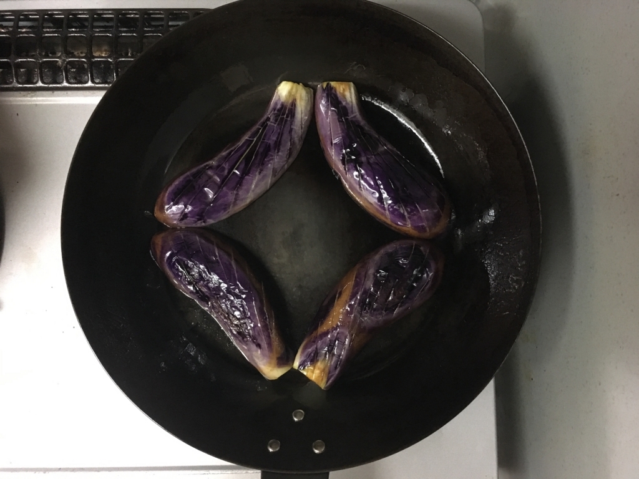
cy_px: 240
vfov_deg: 48.2
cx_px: 320
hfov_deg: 61.7
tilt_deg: -86.0
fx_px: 535
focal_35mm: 29
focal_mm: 4.15
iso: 320
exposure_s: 1/15
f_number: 2.2
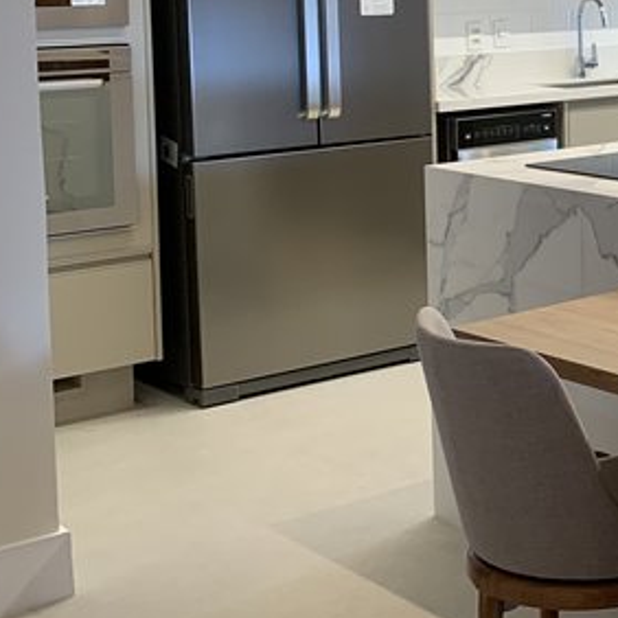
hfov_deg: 19.5
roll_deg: +0.7
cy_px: 52
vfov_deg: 22.5
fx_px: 1515
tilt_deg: -4.9
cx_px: 974
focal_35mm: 75
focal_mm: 4.25
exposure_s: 1/60
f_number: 1.8
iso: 80
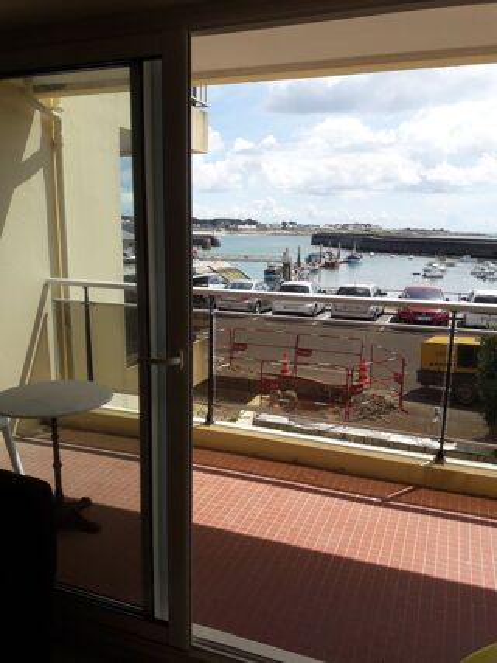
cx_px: 248
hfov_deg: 49.7
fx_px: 536
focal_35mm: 28
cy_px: 332
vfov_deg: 63.5
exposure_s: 1/1613
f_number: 1.9
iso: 40
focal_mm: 3.7
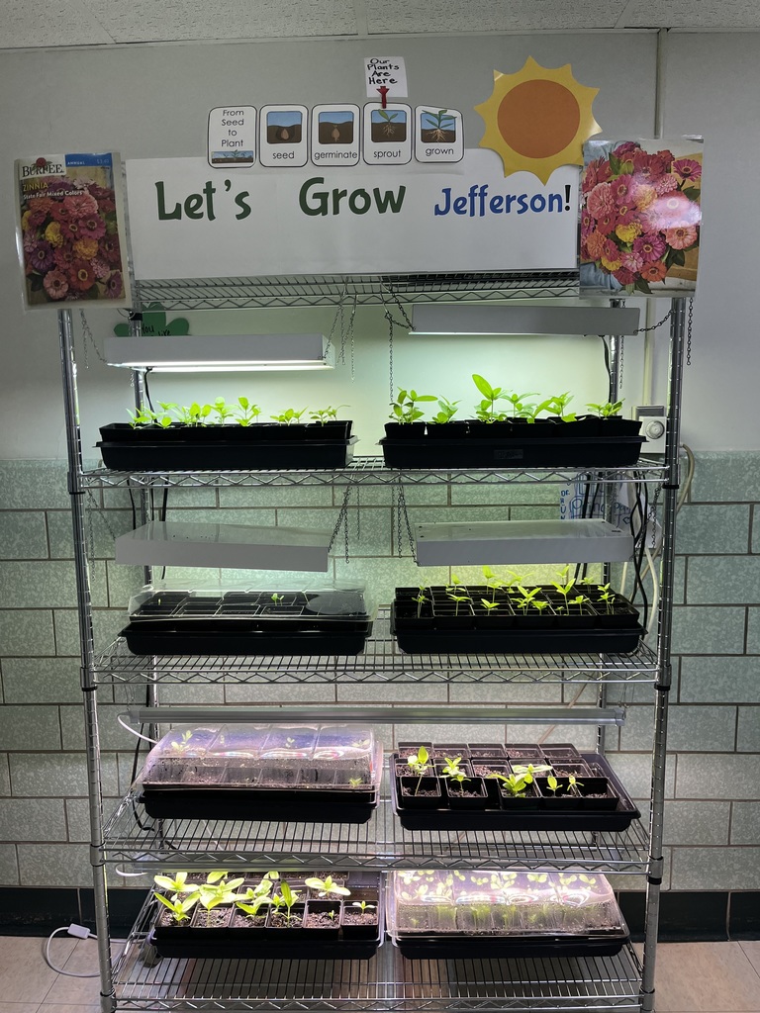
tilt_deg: -8.0
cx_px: 380
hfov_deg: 53.1
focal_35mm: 26
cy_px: 506
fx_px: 761
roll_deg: +0.2
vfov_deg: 67.3
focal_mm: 5.1
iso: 80
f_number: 1.6
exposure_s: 1/120
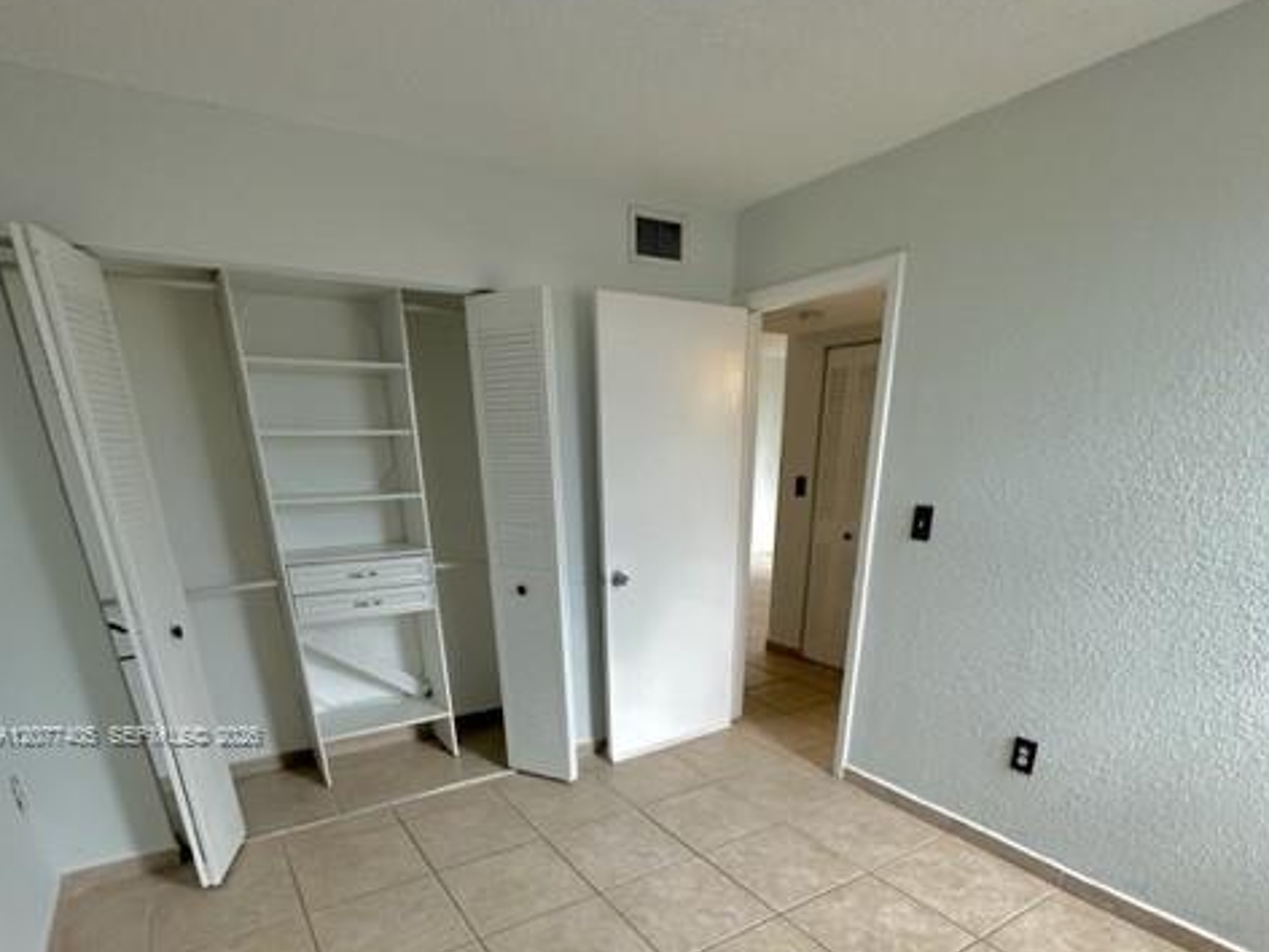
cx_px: 637
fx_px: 697
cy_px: 737
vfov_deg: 63.8
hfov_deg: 84.7
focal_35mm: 19
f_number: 2.2
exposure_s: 1/120
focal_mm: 2.22
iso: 200
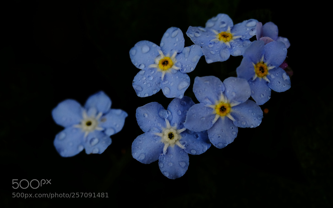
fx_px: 1116
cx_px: 167
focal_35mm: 123
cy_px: 100
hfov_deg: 17.0
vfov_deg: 10.6
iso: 1600
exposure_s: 1/340
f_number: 8
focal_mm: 80
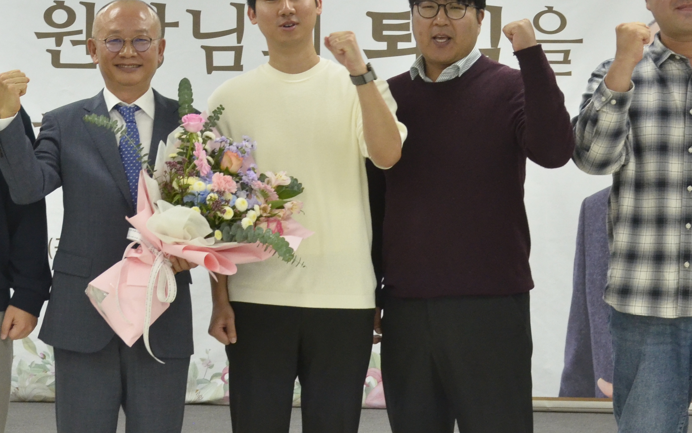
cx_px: 105
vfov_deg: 13.2
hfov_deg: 20.8
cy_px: 23
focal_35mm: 98
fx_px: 1851
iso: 1250
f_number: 5.6
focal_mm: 29
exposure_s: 1/125
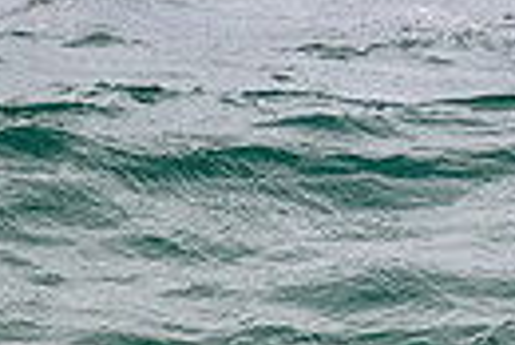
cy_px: 117
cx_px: 1113
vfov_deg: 0.4
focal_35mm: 3567
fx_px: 51084
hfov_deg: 0.6
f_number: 11
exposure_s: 1/2000
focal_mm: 800
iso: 1250
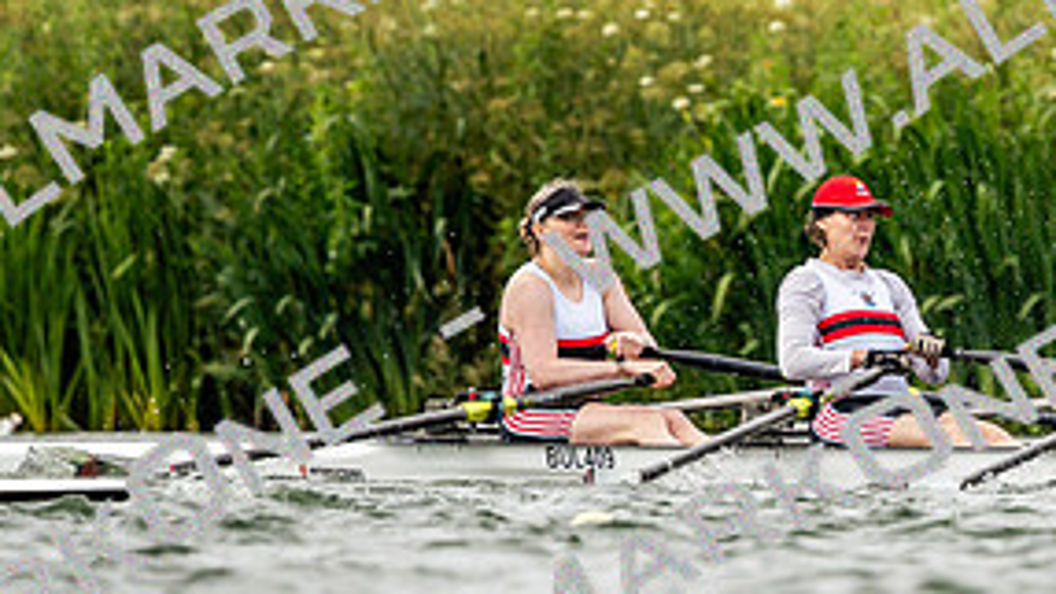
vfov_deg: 0.6
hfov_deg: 1.1
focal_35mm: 1911
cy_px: 304
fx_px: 53520
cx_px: 1001
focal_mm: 600
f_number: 6.3
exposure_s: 1/2000
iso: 500
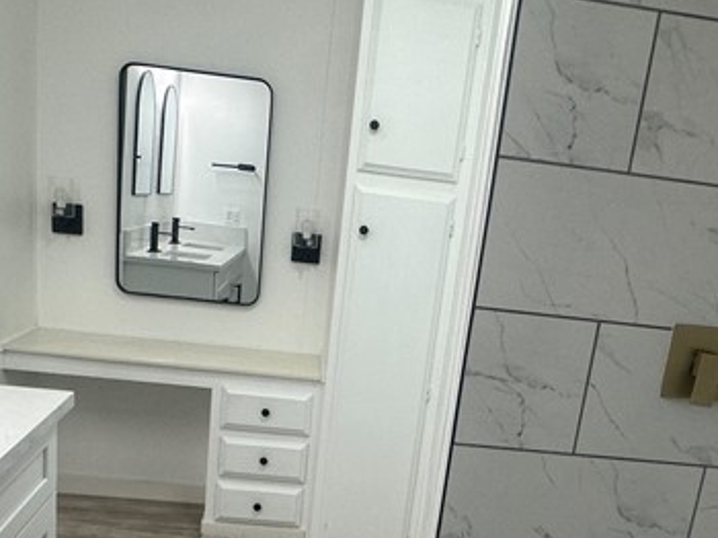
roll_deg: -7.4
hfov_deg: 45.8
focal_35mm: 41
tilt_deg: -17.7
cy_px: 458
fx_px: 850
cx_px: 377
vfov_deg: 33.7
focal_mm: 2.22
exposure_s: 1/120
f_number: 2.2
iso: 125
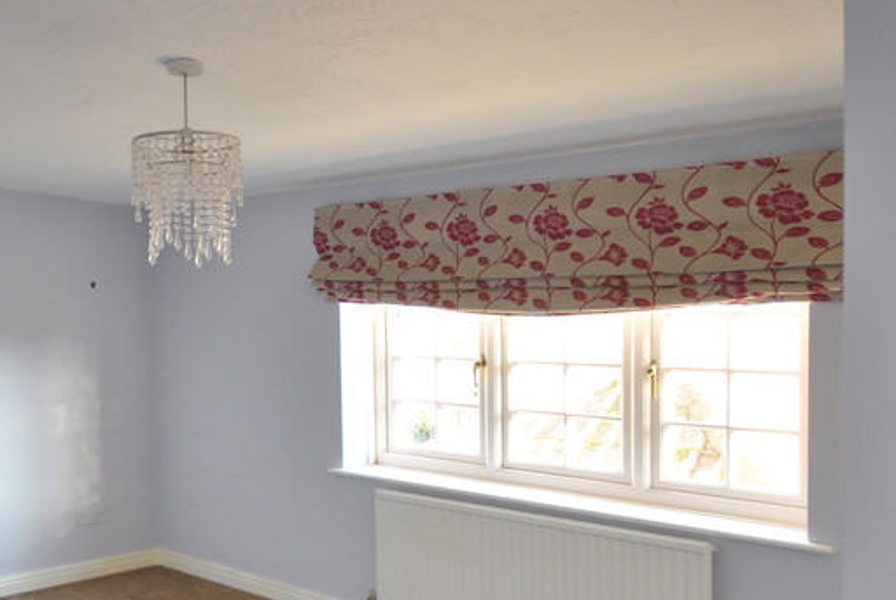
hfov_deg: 58.0
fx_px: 748
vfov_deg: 39.4
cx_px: 201
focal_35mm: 30
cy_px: 576
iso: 400
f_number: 4
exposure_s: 1/30
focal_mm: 10
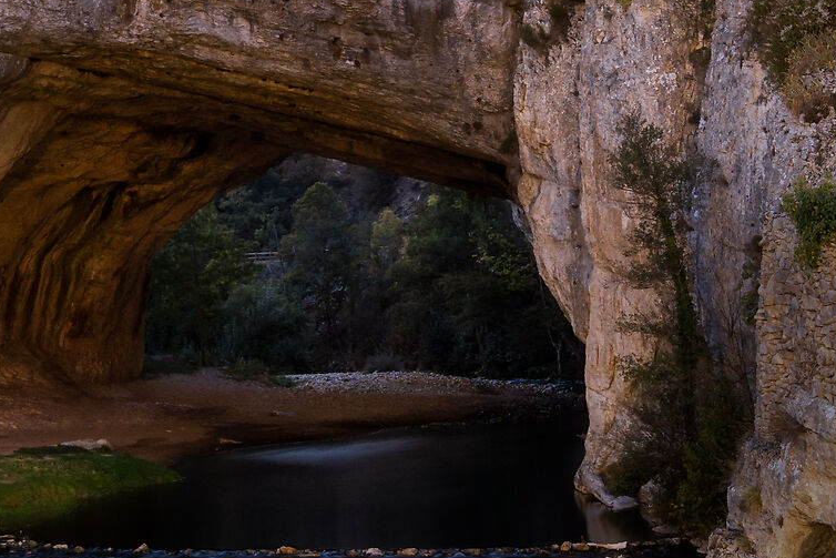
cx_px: 421
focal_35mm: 105
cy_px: 113
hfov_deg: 19.5
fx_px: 2439
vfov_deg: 13.0
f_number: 4
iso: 100
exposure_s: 30
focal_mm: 33
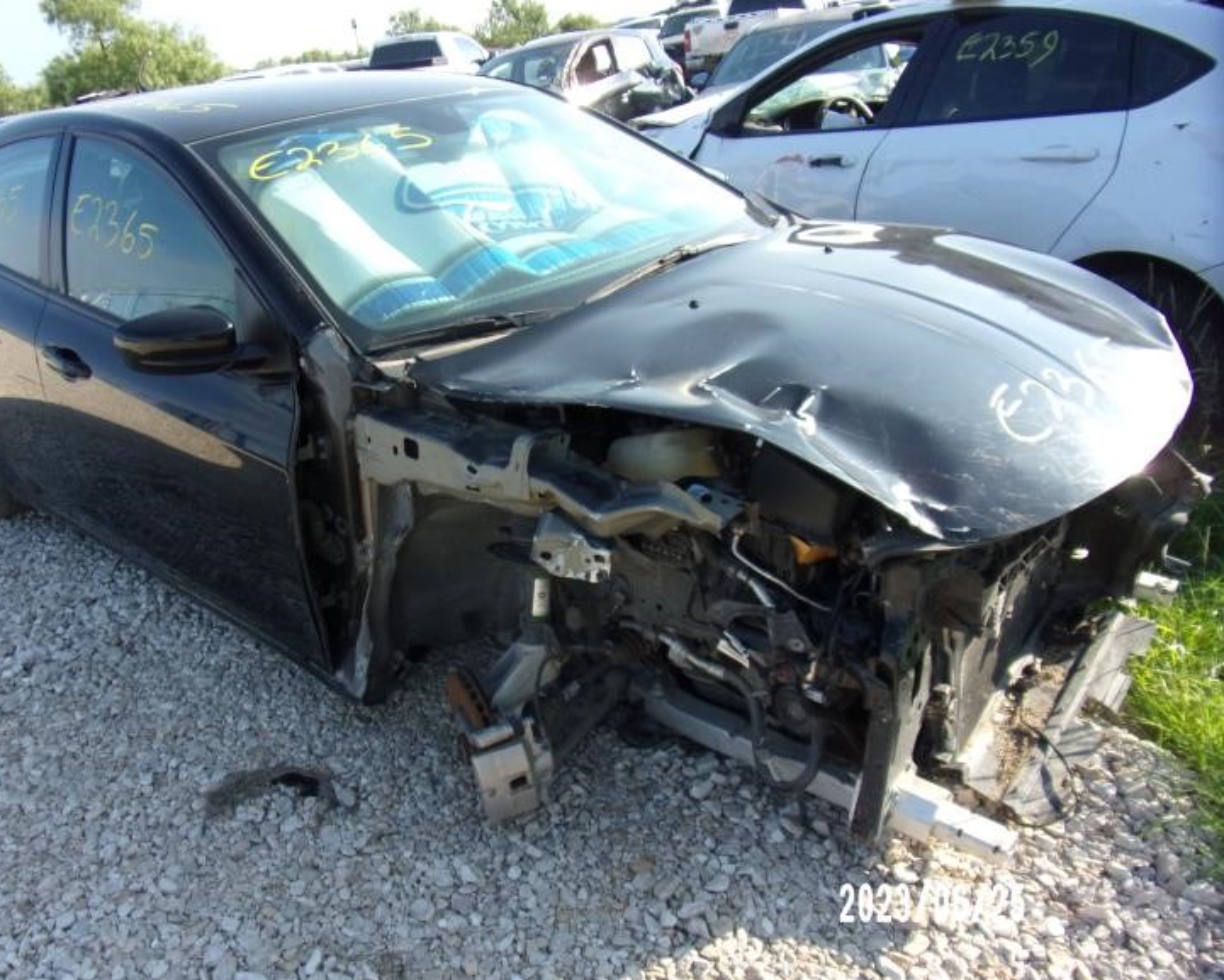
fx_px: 942
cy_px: 506
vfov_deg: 54.9
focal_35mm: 26
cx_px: 547
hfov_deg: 65.8
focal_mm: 4.3
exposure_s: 1/320
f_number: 3.3
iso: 80
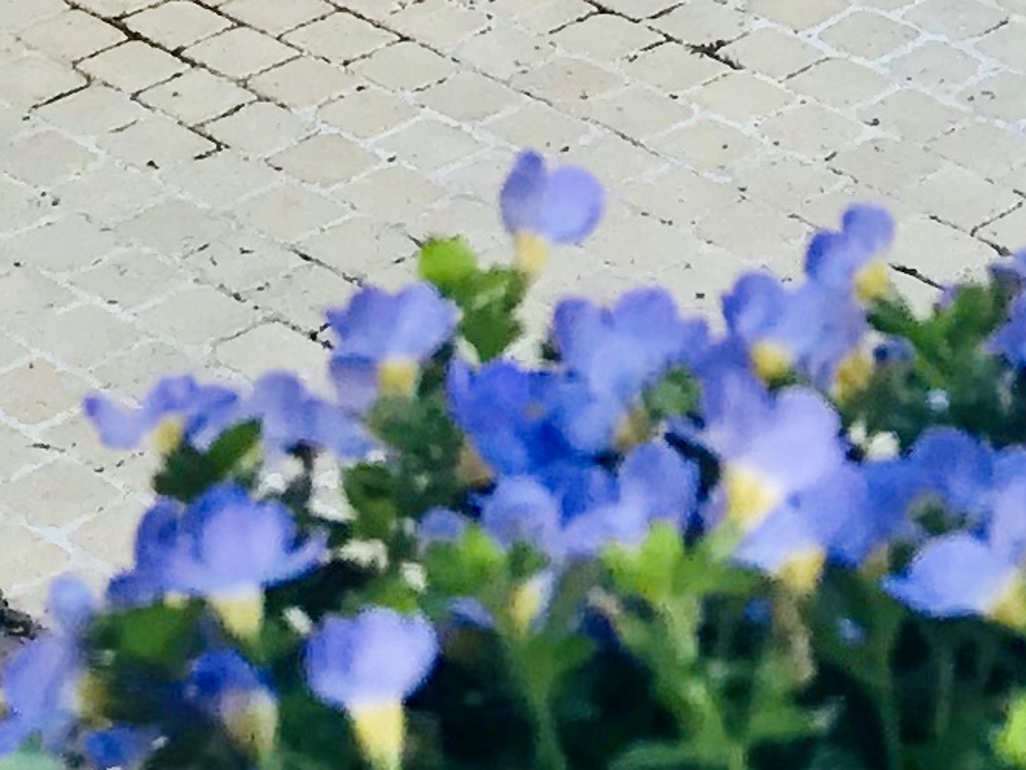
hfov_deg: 11.6
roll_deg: -0.3
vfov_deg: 8.2
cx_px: 654
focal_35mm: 170
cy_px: -849
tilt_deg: -14.3
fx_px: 5039
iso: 20
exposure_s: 1/178
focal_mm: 3.99
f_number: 1.8
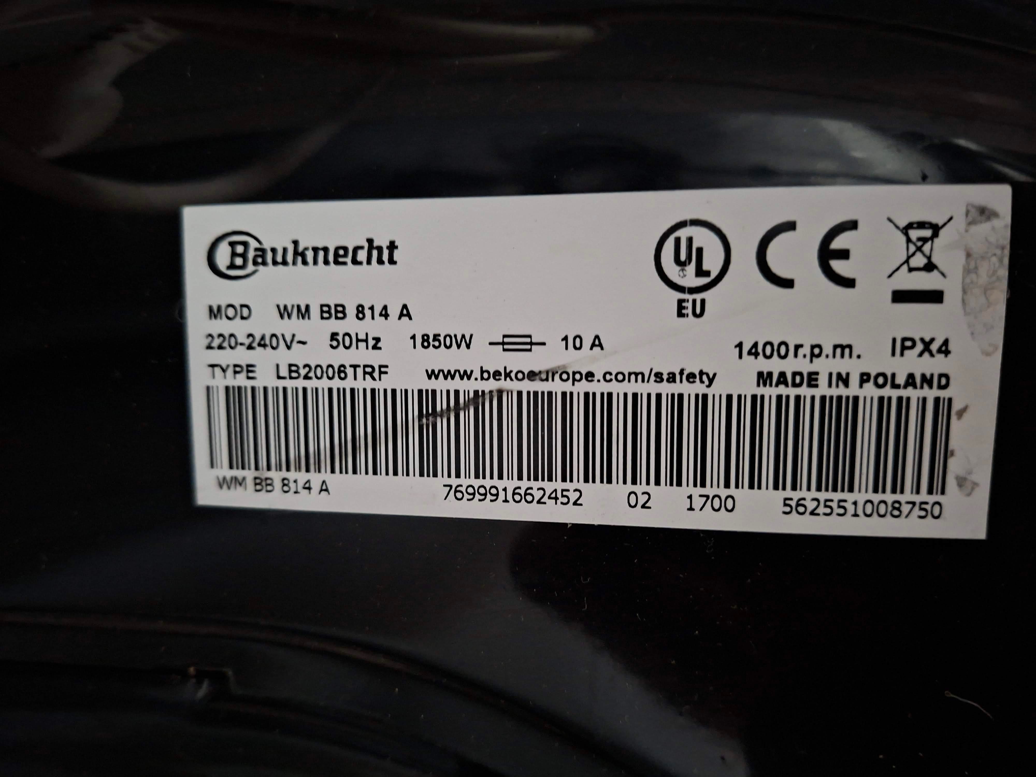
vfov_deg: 58.9
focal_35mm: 23
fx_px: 688
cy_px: 388
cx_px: 518
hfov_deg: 73.9
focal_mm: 5.54
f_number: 1.8
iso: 1250
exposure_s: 1/20
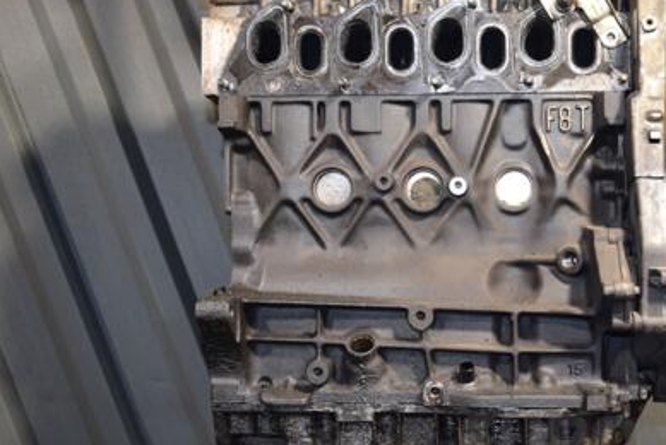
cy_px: 214
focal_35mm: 58
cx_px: 430
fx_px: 1070
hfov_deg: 34.3
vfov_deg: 23.5
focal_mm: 25
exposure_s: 1/80
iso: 800
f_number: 5
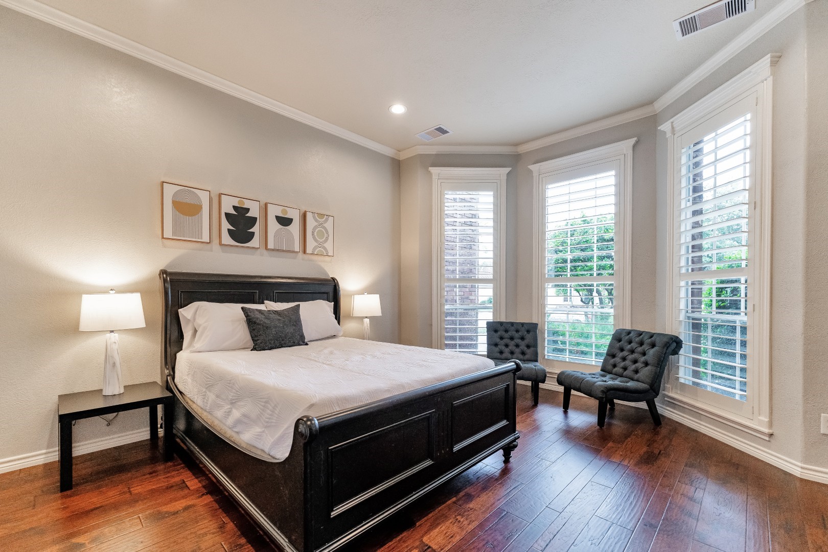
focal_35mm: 14
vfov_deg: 81.2
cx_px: 414
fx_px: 322
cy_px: 276
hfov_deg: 104.3
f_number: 4
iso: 800
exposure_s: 1/160
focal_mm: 14
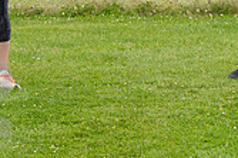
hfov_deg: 2.6
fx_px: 5330
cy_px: -100
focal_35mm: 807
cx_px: 171
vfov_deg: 1.7
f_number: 5.6
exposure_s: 1/1250
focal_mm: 155
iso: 400
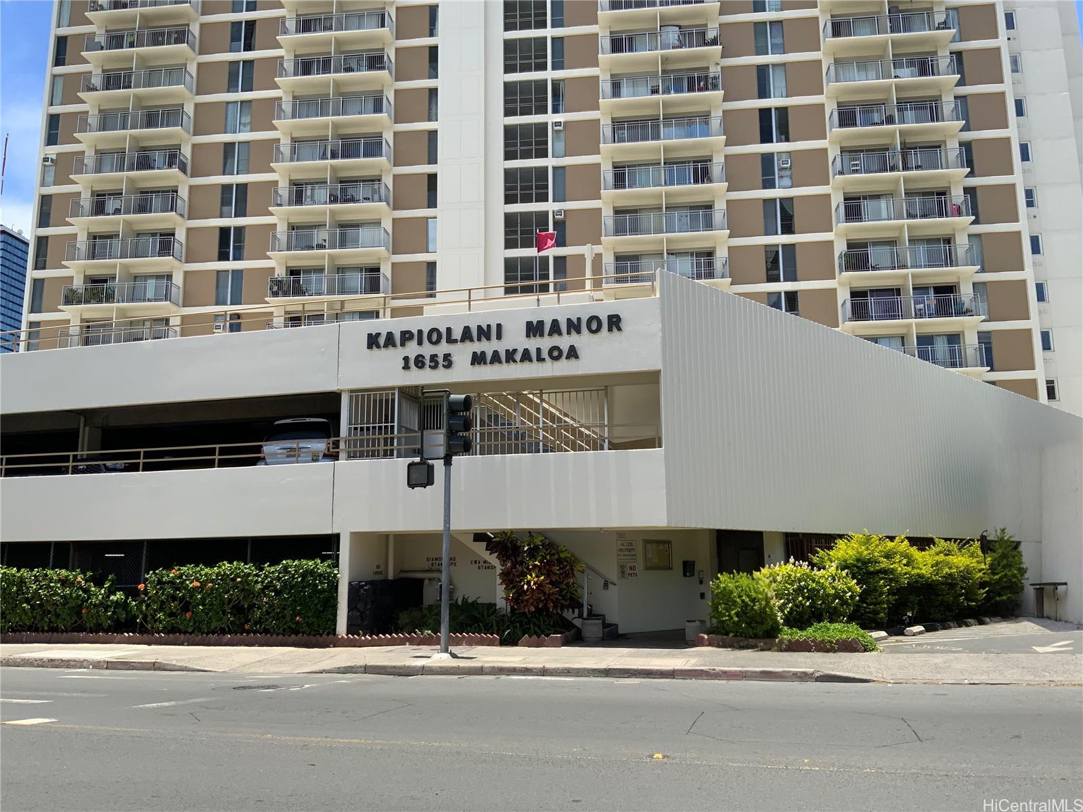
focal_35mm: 29
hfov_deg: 61.7
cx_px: 542
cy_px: 406
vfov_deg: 48.2
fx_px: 907
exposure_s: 1/1490
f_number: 1.8
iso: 16
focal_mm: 3
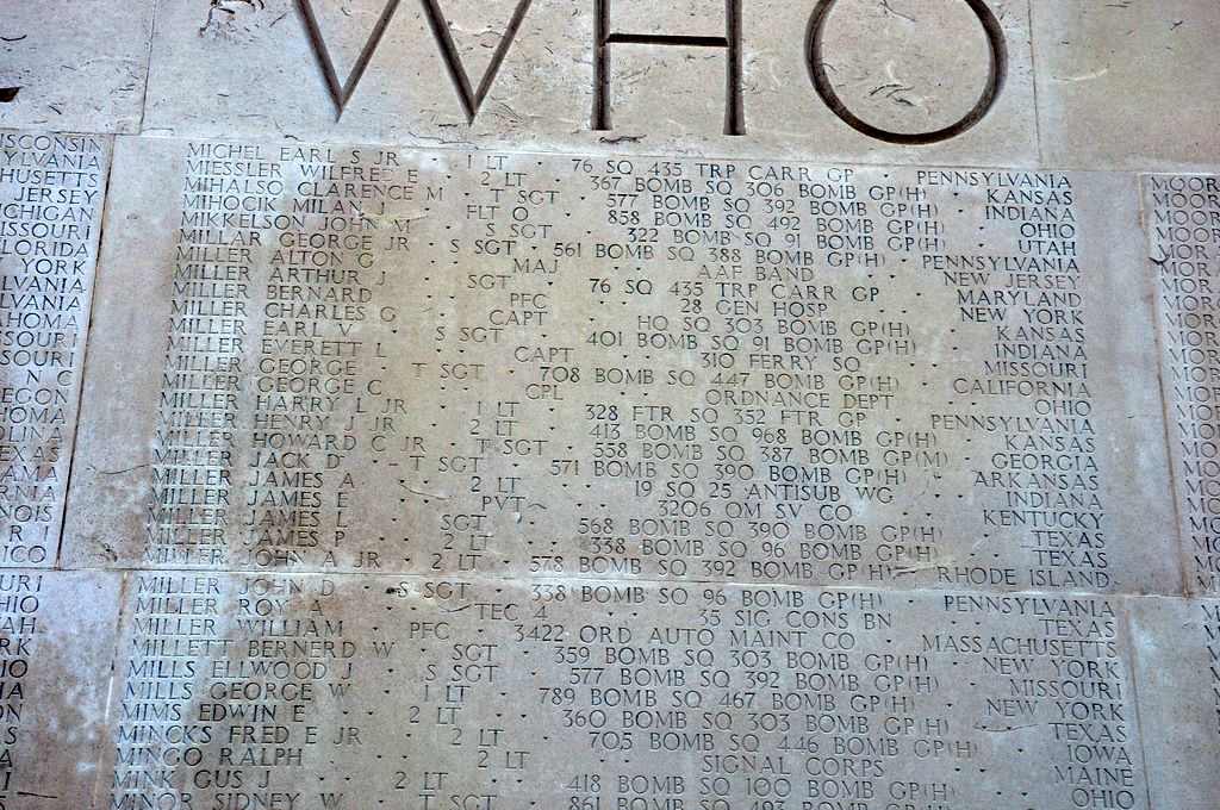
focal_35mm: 48
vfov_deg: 28.0
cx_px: 610
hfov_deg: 41.2
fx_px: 1625
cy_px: 405
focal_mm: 32
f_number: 9
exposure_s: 1/125
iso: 200
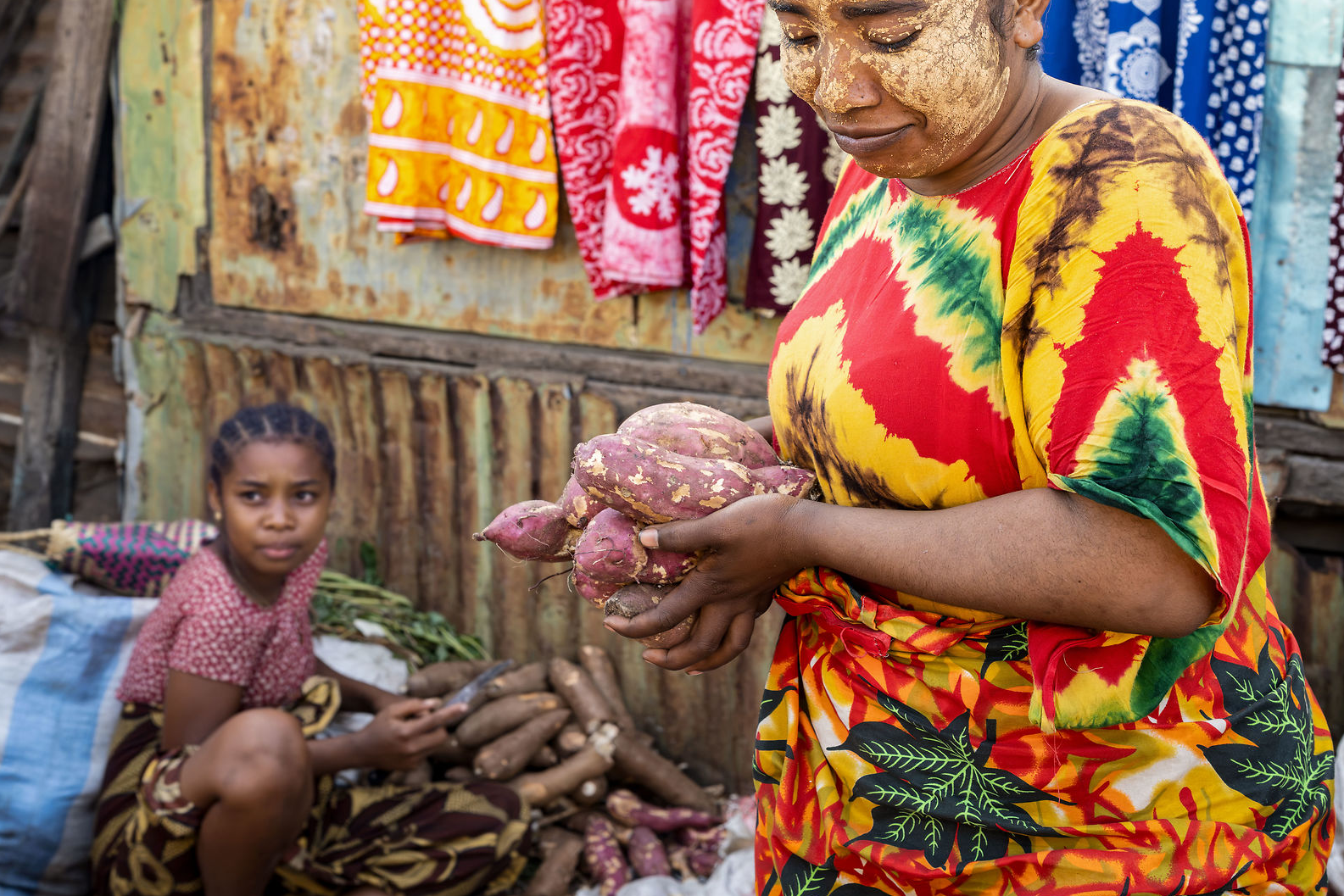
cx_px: 731
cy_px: 317
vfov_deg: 25.4
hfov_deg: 37.5
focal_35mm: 53
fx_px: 1979
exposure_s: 1/400
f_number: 5.6
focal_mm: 35
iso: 1600
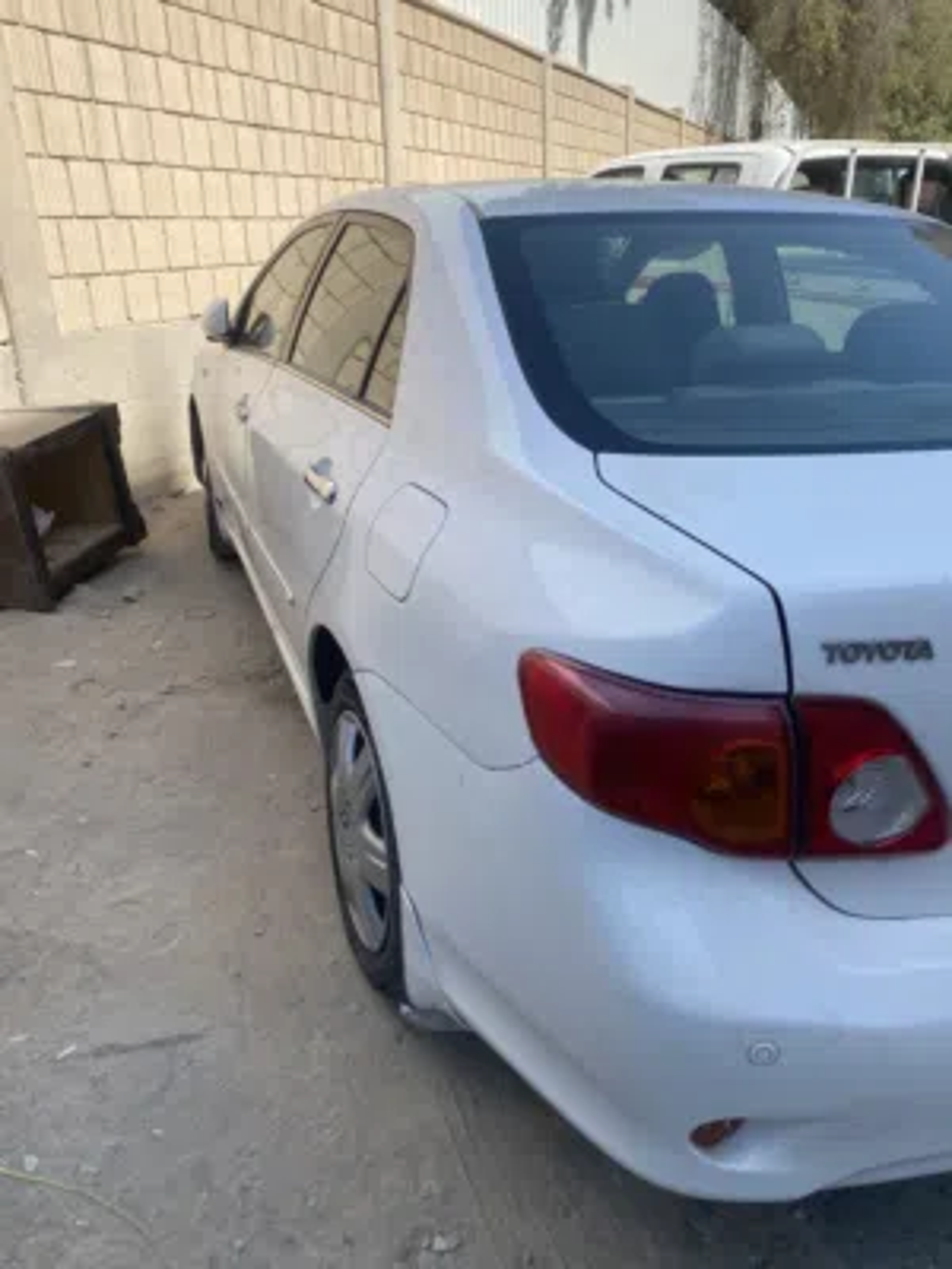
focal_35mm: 26
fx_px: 953
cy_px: 634
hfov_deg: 53.1
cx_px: 476
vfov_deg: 67.3
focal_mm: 4.25
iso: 32
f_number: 1.8
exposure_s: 1/2183
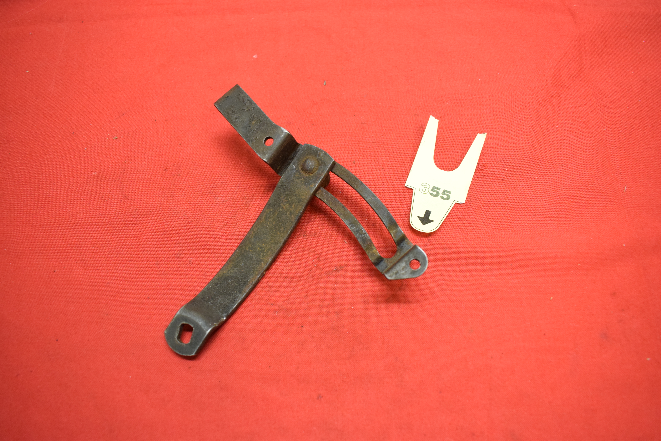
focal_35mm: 27
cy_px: 220
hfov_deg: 67.4
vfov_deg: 48.0
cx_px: 330
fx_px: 496
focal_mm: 18
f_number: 5
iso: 2000
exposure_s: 1/100
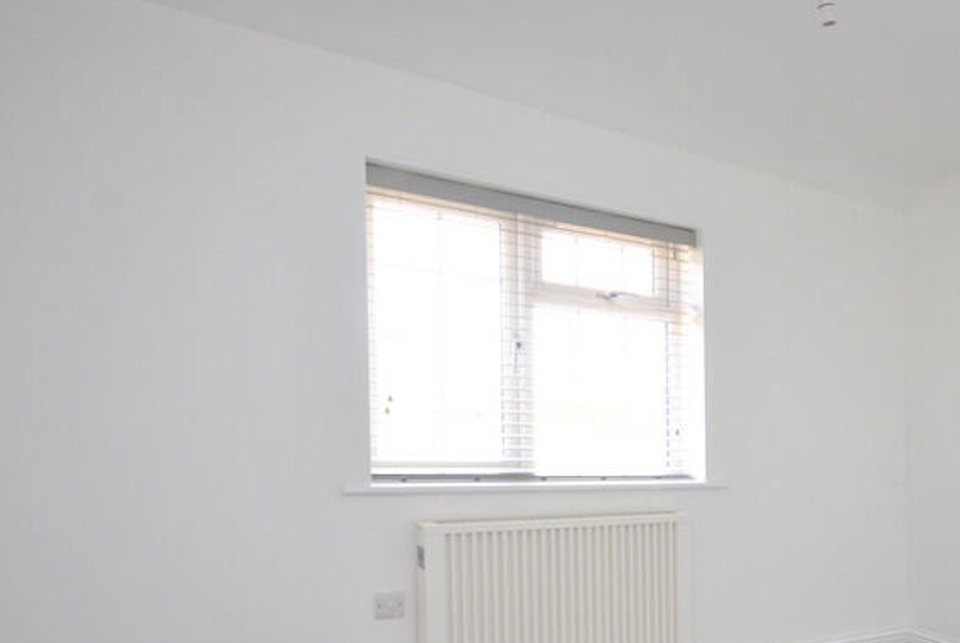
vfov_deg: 44.5
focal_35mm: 27
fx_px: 721
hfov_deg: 65.0
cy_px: 556
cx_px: 661
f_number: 4
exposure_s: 1/40
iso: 200
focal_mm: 10
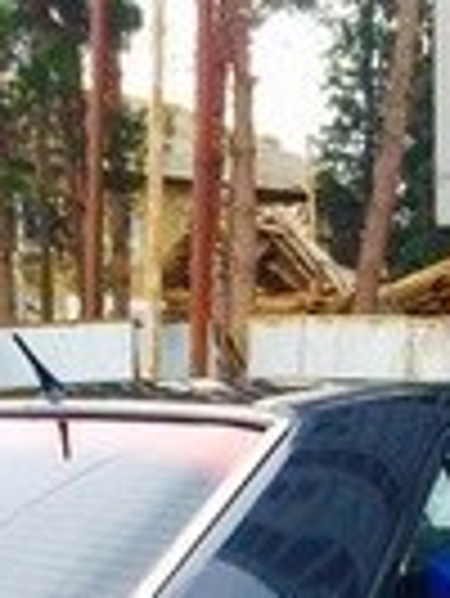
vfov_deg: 16.5
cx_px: 346
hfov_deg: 13.7
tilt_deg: -14.5
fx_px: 1869
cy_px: 899
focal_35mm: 108
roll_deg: +3.0
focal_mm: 4.15
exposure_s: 1/158
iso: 32
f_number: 2.2
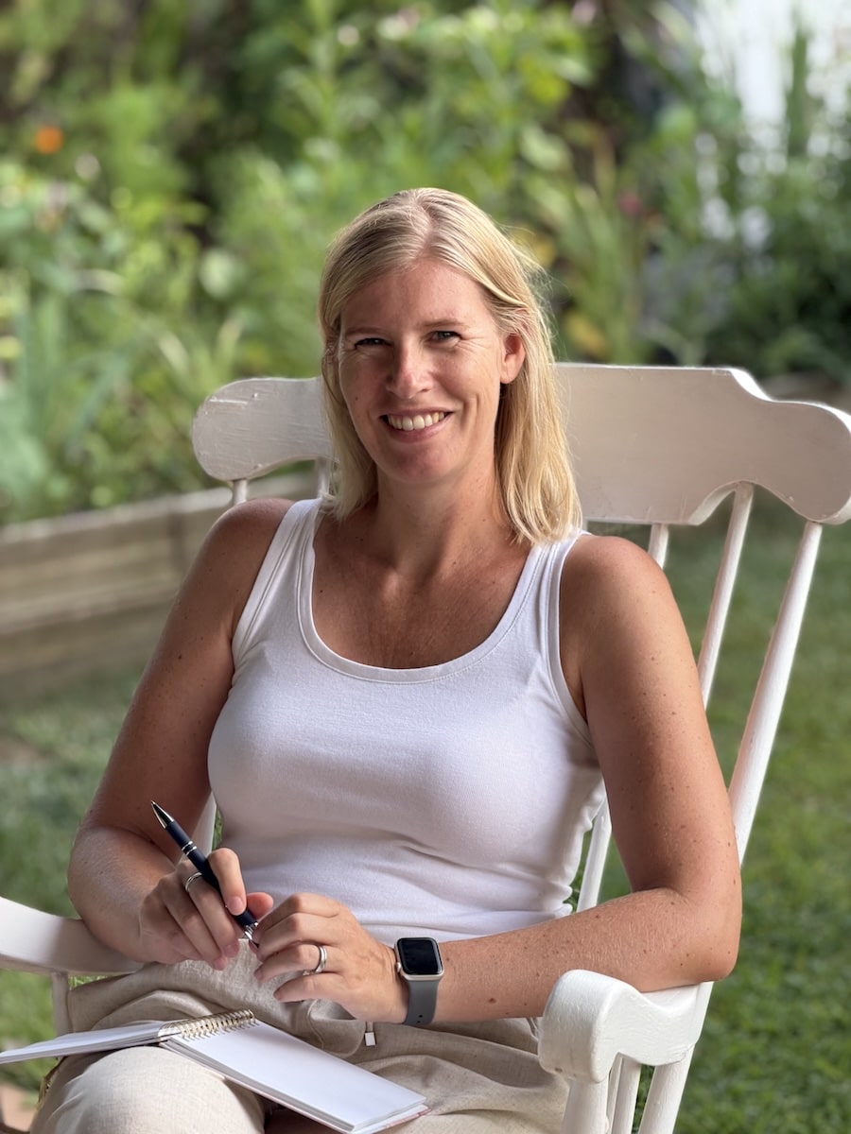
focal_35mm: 100
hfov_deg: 14.8
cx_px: 426
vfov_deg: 19.6
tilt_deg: -12.1
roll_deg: +1.4
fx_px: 3278
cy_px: 567
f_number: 2.8
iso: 80
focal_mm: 16.89
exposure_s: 1/121
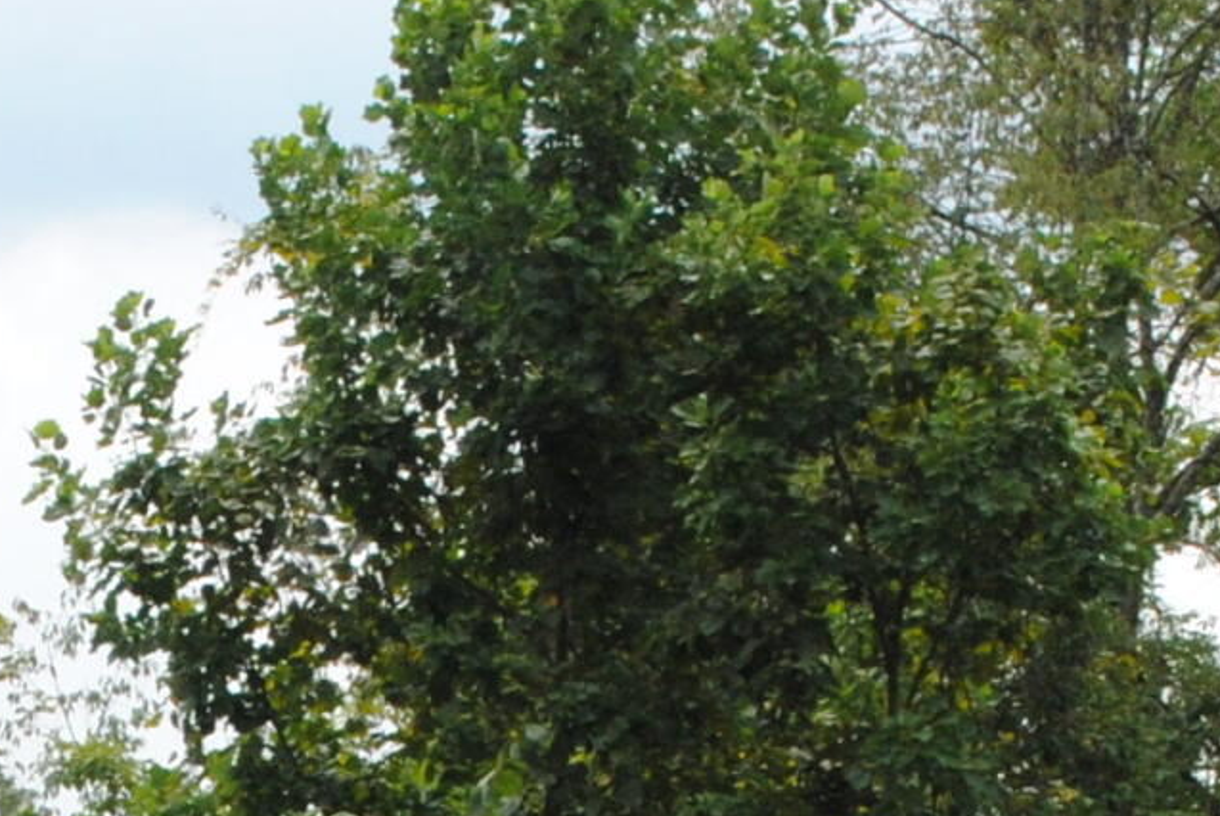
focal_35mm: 226
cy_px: 1379
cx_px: 56
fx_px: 7666
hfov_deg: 9.1
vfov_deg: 6.0
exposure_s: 1/200
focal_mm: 32
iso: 400
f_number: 13
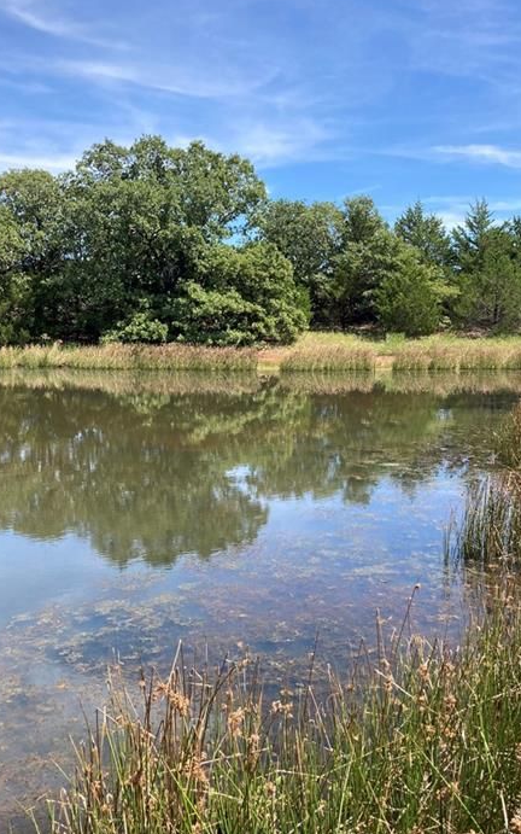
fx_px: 750
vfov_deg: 58.1
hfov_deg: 38.2
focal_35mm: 33
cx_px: 315
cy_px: 433
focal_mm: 3.99
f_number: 1.8
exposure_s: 1/952
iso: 20
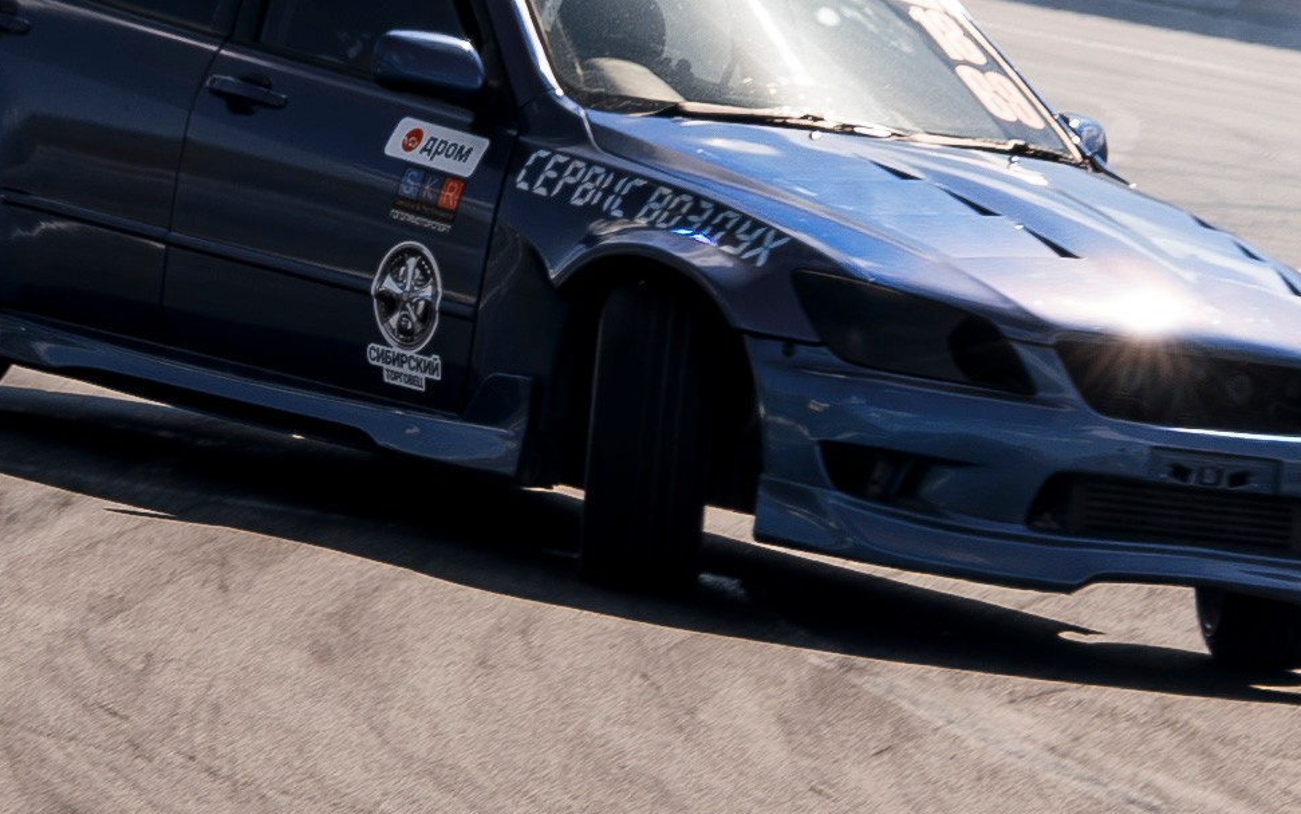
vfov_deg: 3.5
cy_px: 355
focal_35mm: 372
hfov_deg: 5.6
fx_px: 13191
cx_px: 727
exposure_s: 1/125
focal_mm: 60
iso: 100
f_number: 11
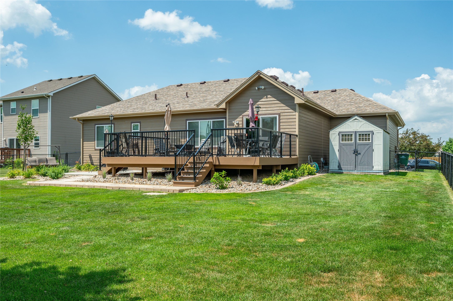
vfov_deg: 43.5
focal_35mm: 30
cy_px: 150
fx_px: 377
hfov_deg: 62.0
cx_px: 226
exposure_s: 1/500
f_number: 9
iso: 250
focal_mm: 30
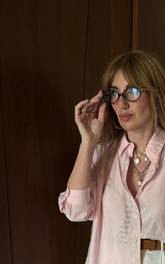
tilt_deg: -9.9
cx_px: 136
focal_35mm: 43
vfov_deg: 44.7
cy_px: 197
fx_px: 309
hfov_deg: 29.1
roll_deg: -1.7
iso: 125
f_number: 1.78
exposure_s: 1/100
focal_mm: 6.76
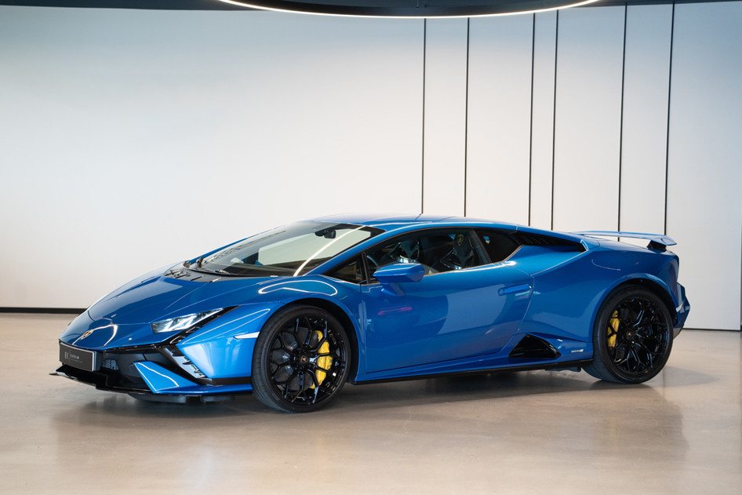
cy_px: 248
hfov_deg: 27.7
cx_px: 371
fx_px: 1505
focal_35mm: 73
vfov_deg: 18.7
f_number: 2.8
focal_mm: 73
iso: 800
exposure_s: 1/100
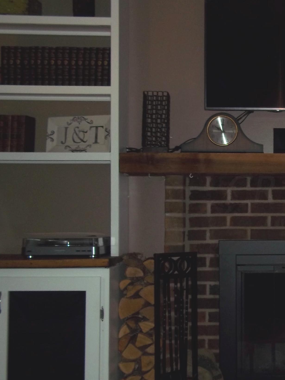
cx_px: 296
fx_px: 725
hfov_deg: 21.4
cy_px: 190
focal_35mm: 66
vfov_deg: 29.4
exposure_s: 1/30
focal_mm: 6.5
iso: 80
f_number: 3.1
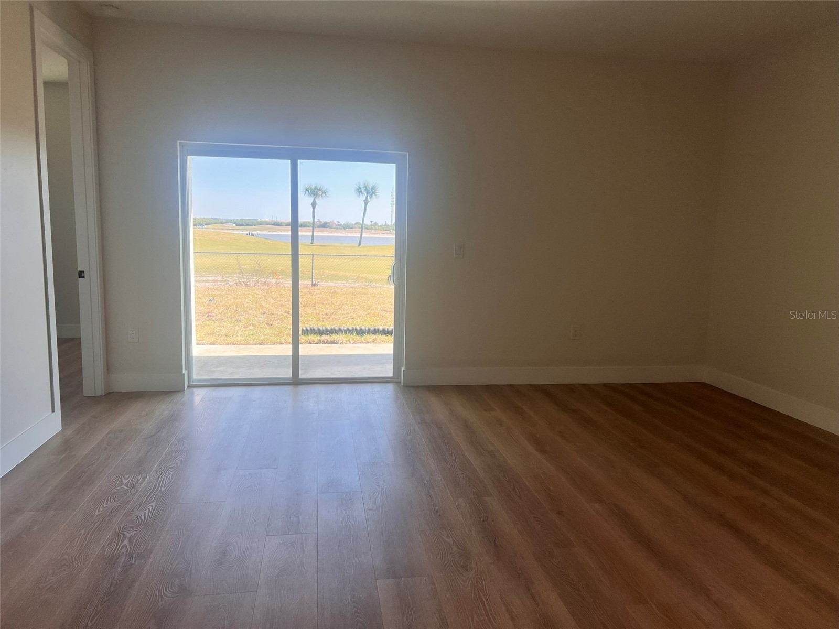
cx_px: 420
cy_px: 314
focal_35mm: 26
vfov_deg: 53.1
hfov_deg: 67.3
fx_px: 630
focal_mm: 5.7
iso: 50
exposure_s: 1/1147
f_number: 1.5
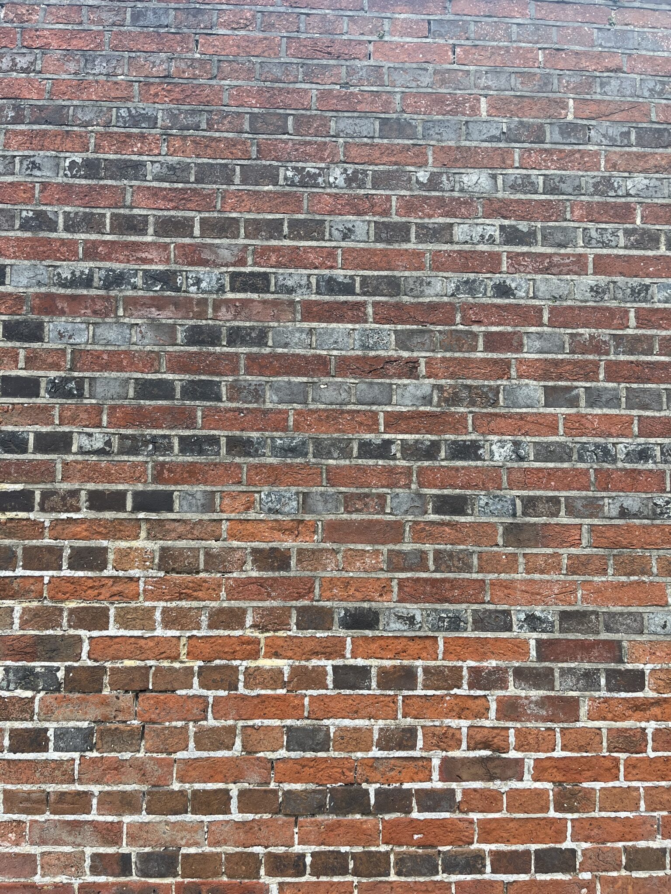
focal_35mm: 26
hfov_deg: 53.1
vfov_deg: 67.3
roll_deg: -1.1
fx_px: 672
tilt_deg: +5.8
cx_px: 336
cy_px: 447
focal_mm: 5.1
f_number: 1.6
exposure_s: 1/592
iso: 50
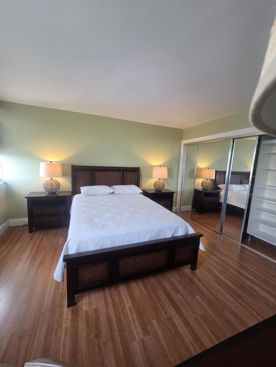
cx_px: 138
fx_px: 138
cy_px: 184
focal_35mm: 13
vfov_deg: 106.2
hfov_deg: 89.9
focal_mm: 2.2
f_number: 2.2
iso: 250
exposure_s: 1/120
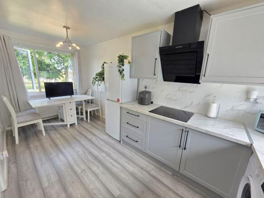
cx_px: 132
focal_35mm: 13
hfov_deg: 106.2
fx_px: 99
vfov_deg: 89.9
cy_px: 99
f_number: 1.9
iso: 40
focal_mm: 2.2
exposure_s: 1/100
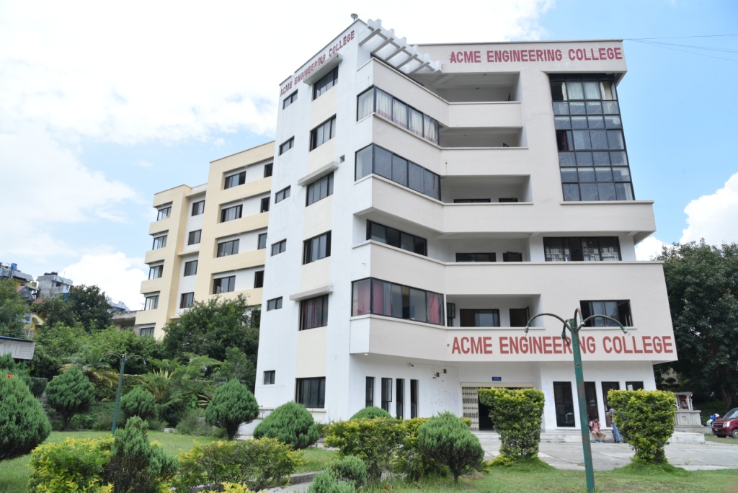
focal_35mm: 24
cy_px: 246
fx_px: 492
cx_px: 369
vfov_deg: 53.2
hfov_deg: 73.7
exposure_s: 1/160
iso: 200
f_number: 9
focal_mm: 24
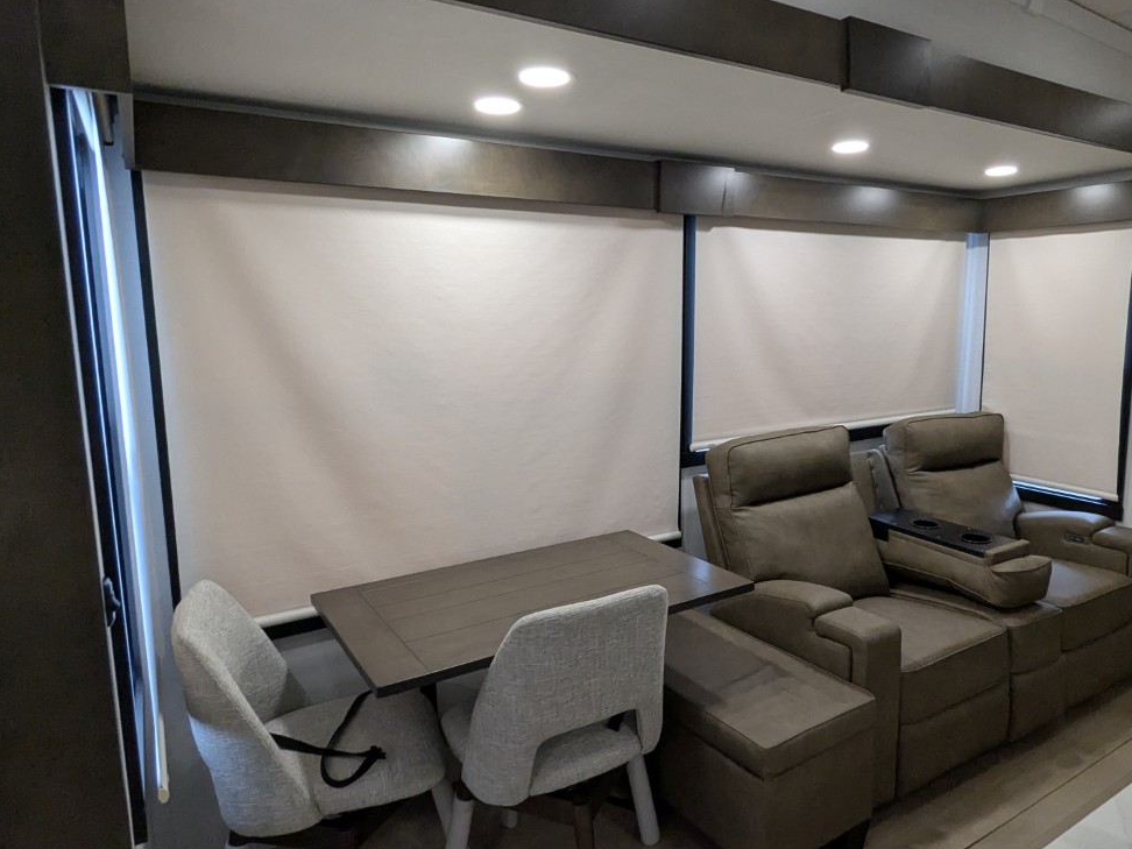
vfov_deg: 58.9
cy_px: 410
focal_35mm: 23
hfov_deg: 73.2
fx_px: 752
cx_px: 677
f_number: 2.2
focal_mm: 2.35
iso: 309
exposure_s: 1/142
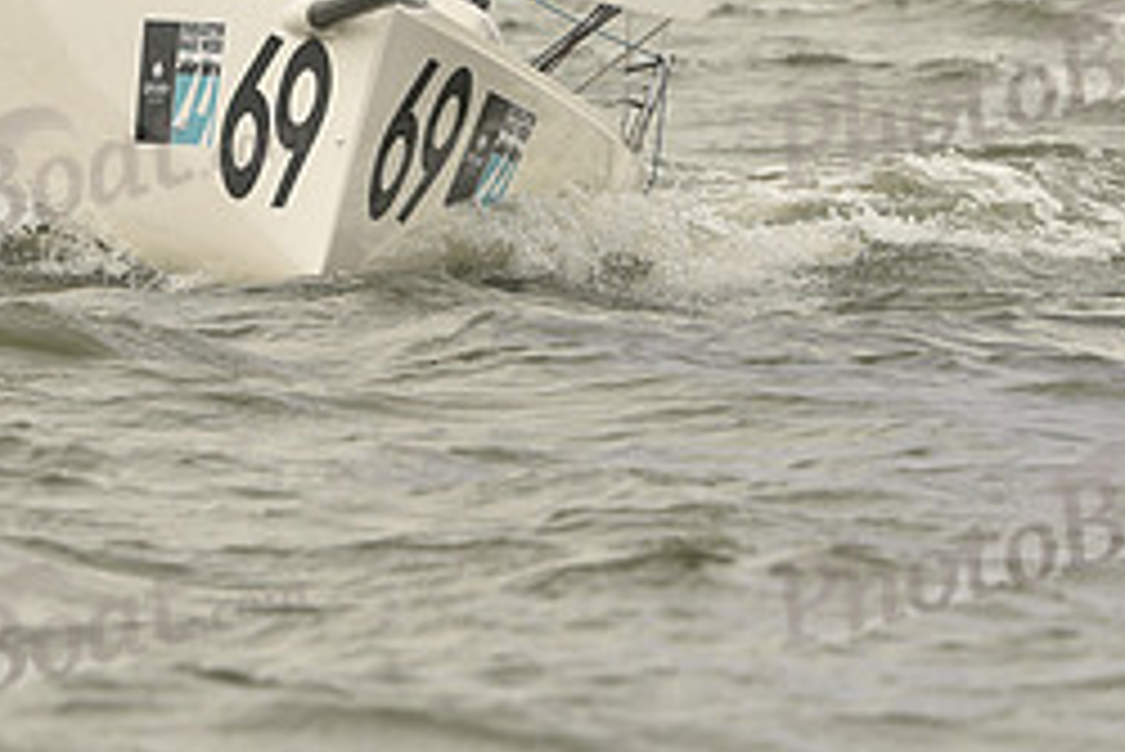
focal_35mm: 720
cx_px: 544
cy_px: -97
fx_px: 22512
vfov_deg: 1.9
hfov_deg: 2.9
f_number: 8
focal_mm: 310
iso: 320
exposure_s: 1/1000
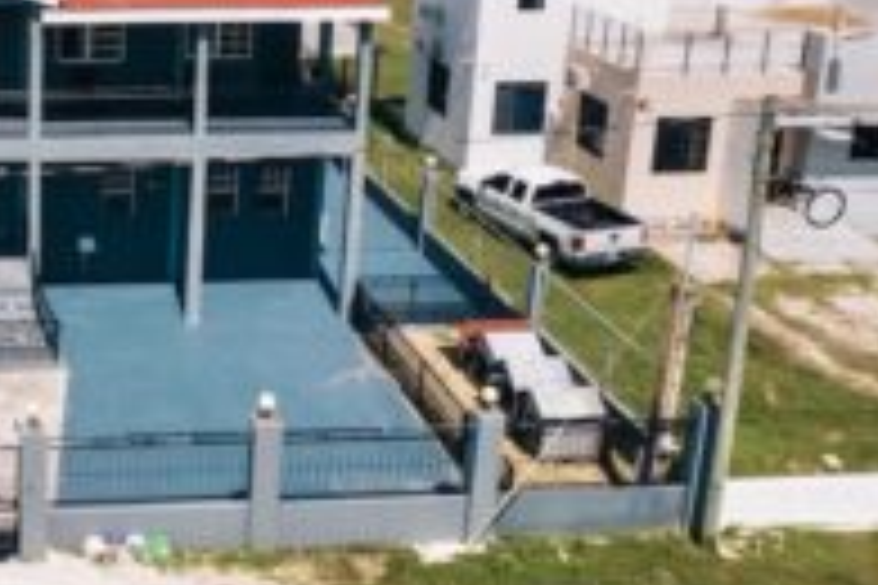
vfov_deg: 24.2
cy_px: 108
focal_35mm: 55
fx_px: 1341
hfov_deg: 32.8
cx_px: -32
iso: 100
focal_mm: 8.38
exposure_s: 1/2000
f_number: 2.8
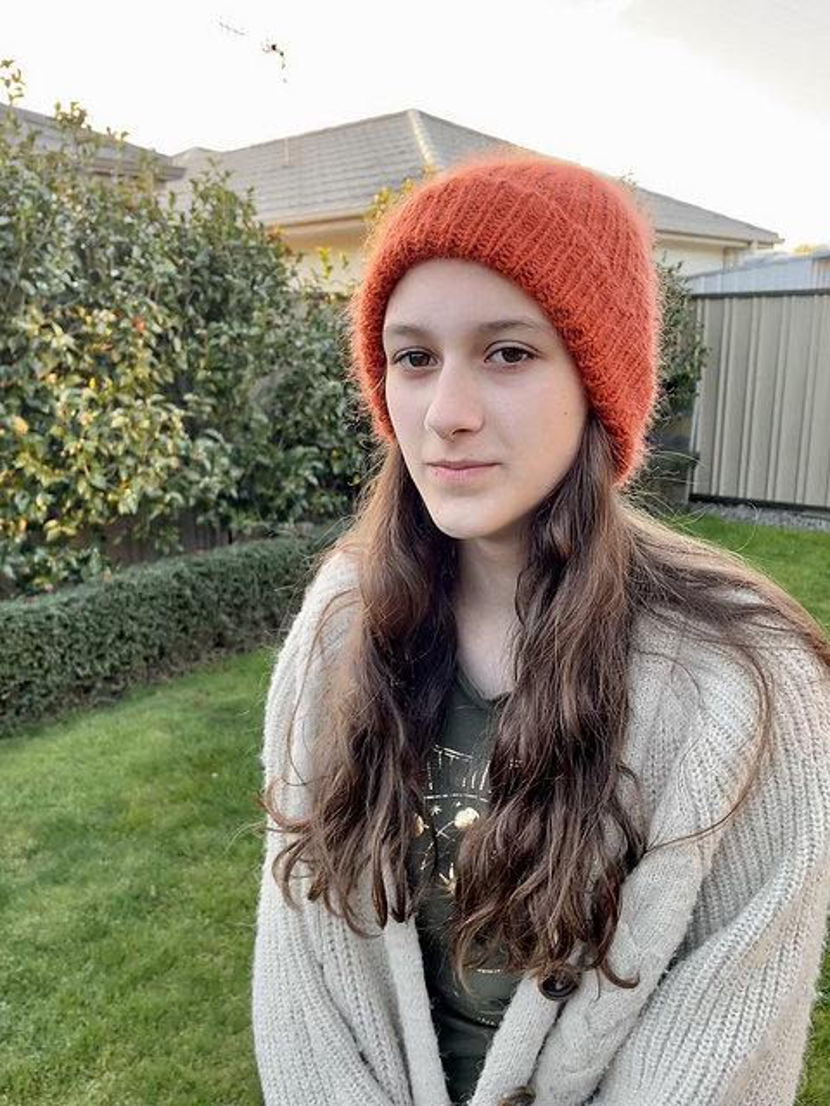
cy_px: 553
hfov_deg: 53.1
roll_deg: +1.5
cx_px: 415
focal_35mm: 26
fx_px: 831
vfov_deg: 67.3
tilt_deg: -12.3
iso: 64
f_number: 1.6
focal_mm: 4.2
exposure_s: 1/121
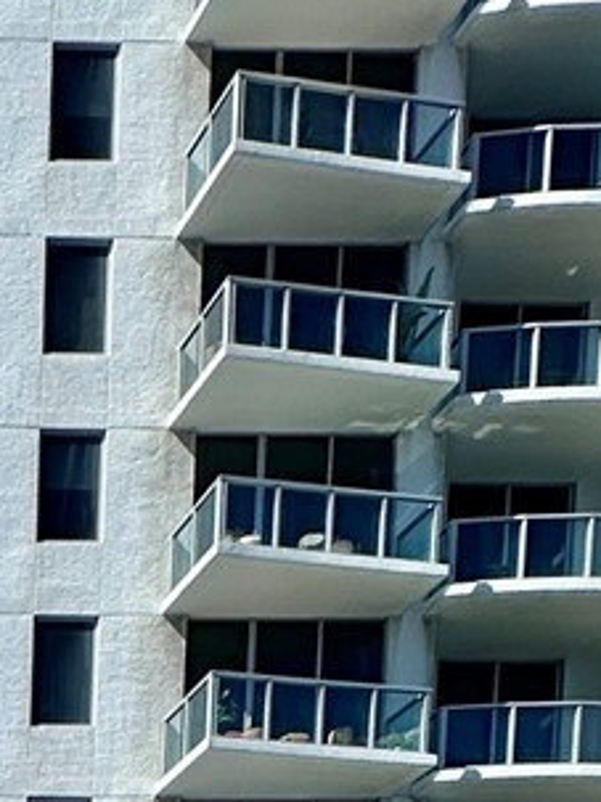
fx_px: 1714
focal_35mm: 74
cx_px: -657
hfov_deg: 15.3
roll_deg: -0.7
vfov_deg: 16.8
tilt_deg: -5.4
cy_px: 1739
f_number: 2.2
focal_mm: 2.22
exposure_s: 1/1715
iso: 40
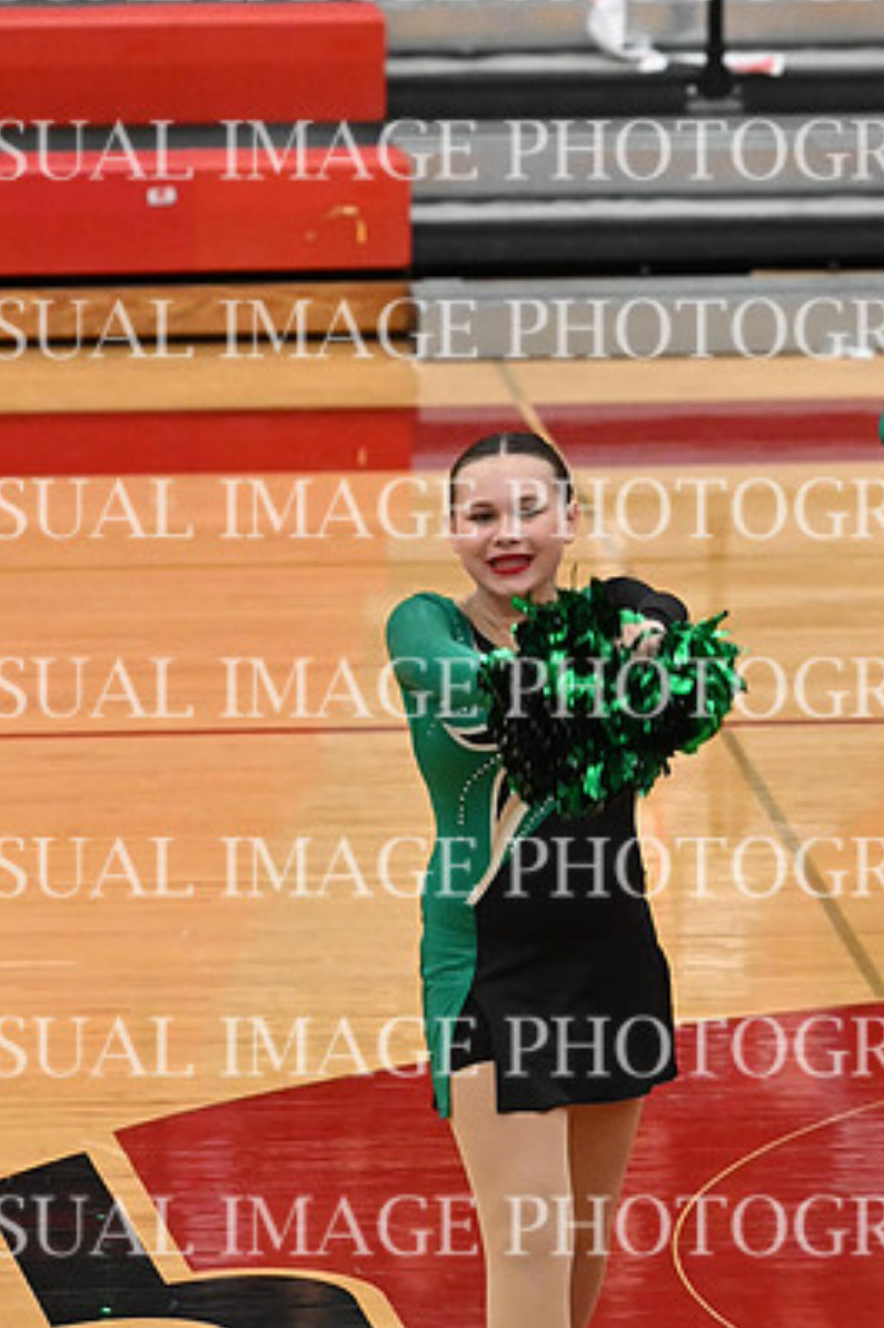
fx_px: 12091
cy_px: 777
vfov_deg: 6.3
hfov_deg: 4.2
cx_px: 482
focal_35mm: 328
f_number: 4
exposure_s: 1/400
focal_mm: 150
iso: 8000
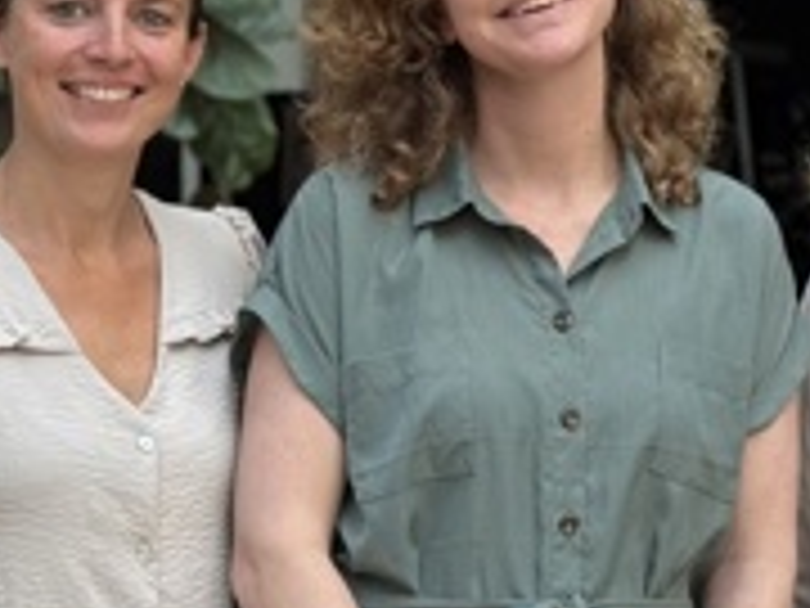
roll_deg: -1.3
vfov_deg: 11.1
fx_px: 3112
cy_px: 151
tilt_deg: -1.7
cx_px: 536
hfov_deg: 14.8
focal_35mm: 133
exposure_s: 1/324
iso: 64
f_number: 1.78
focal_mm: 6.76
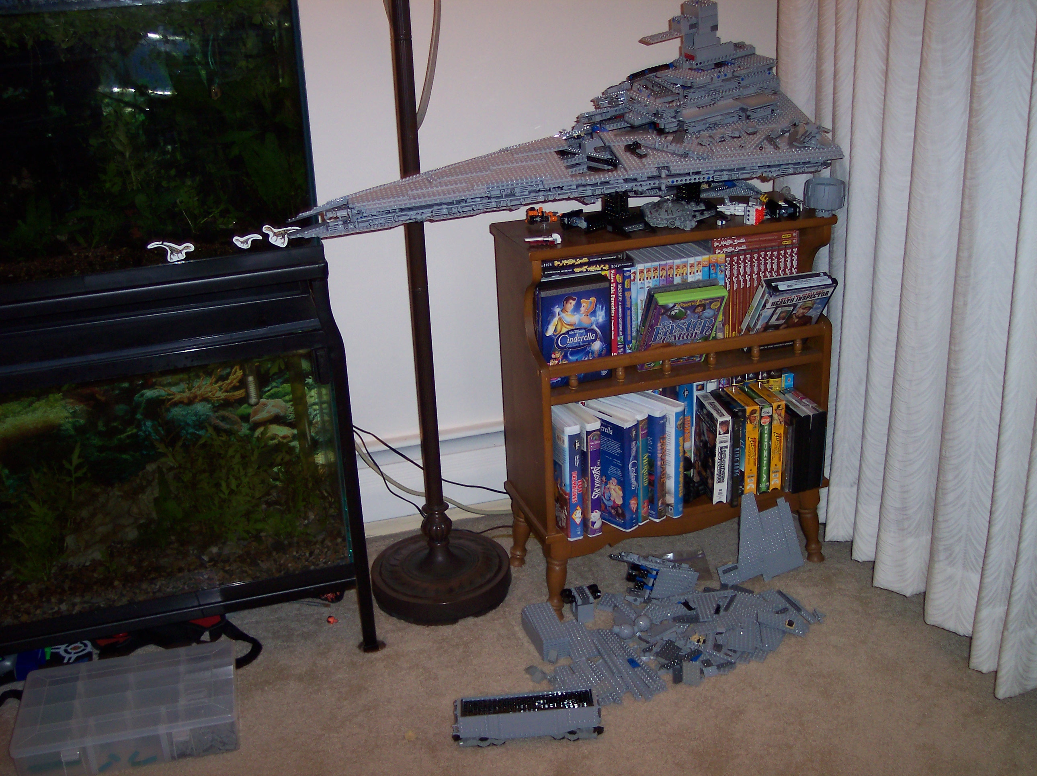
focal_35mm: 38
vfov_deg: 37.7
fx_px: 1138
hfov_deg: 49.0
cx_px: 518
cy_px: 388
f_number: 2.8
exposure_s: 1/30
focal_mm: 8
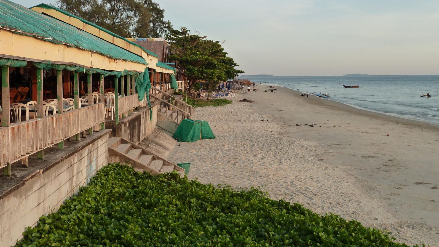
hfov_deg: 44.6
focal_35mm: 46
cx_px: 220
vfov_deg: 25.9
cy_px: 95
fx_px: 535
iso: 125
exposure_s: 1/160
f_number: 4
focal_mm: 6.9
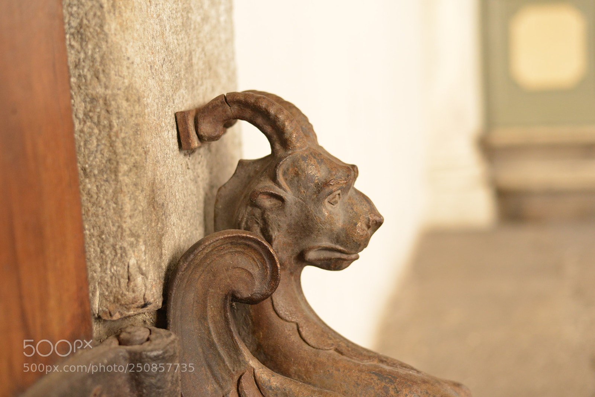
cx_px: 298
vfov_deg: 27.0
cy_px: 198
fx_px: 827
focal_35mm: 50
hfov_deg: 39.6
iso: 2200
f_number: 2.8
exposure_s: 1/400
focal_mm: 50
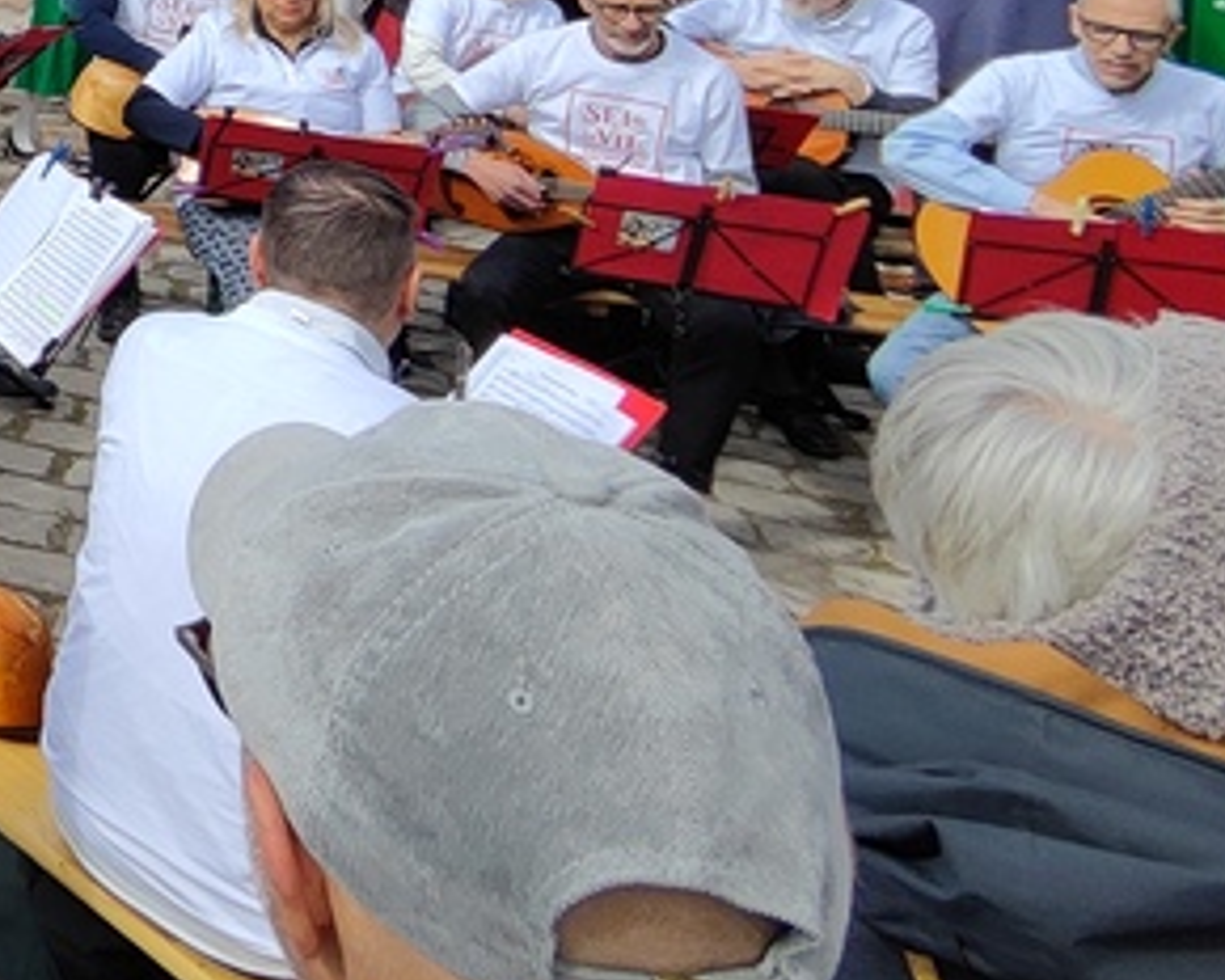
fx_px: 2030
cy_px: -296
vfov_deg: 23.9
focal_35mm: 56
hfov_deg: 24.0
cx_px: -739
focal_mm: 2.13
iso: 50
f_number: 2.4
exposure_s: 1/1139
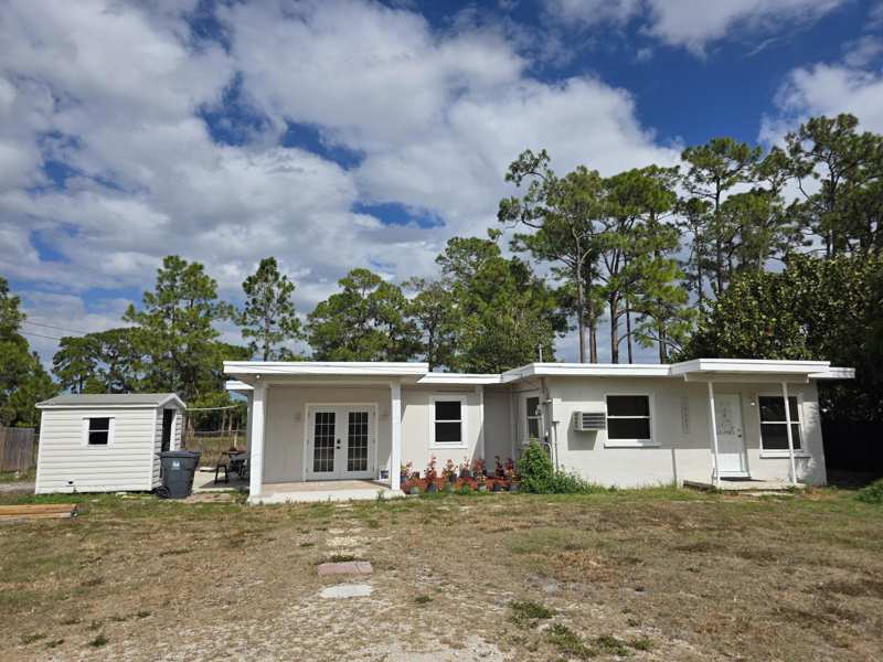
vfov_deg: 58.9
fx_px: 587
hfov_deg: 73.9
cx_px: 442
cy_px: 331
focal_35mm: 23
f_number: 1.7
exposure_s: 1/7944
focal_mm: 6.3
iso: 50
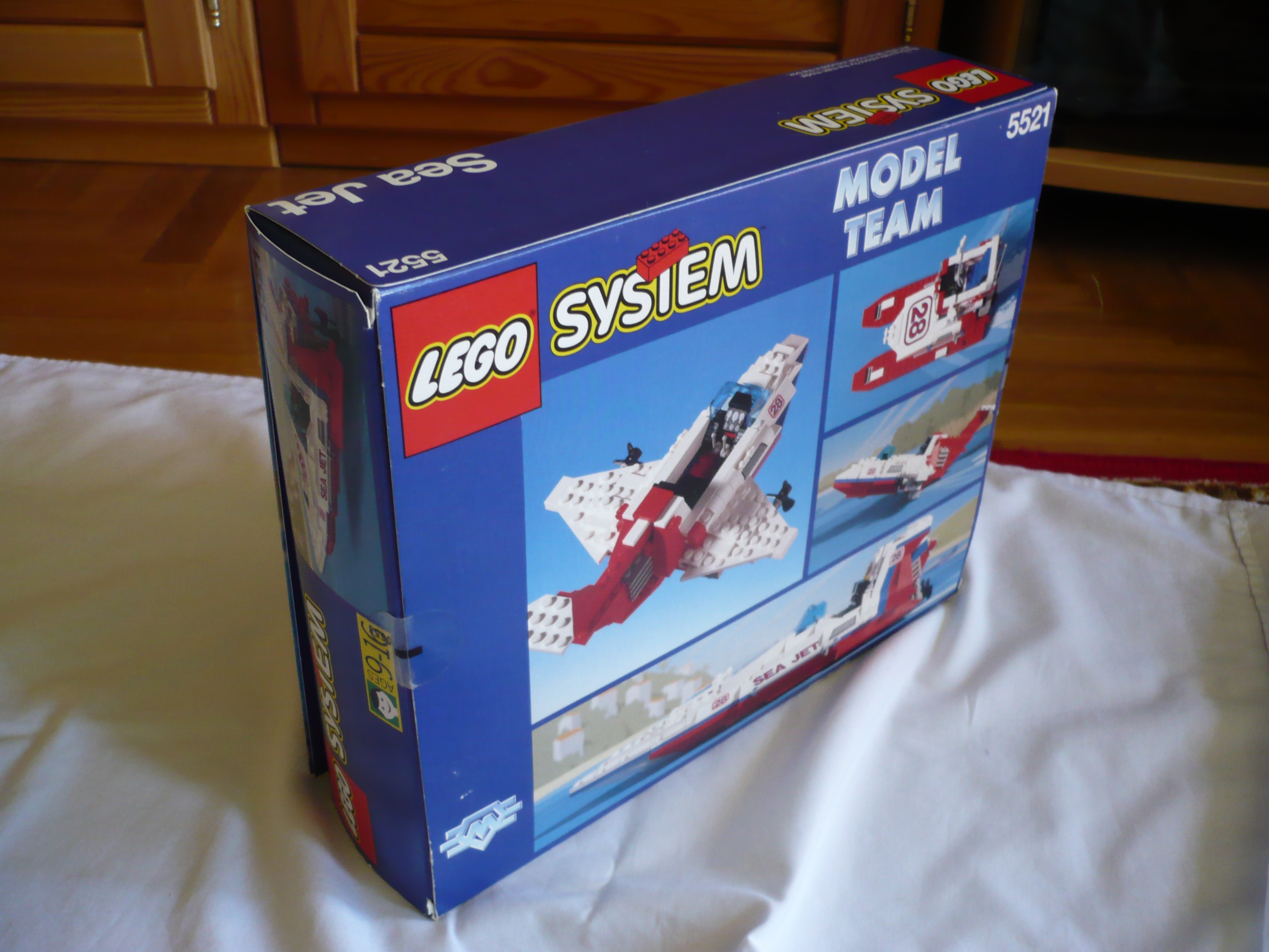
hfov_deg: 52.6
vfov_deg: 40.7
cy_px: 476
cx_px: 634
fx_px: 1283
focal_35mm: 35
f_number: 2.8
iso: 200
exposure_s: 1/25
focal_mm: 5.8
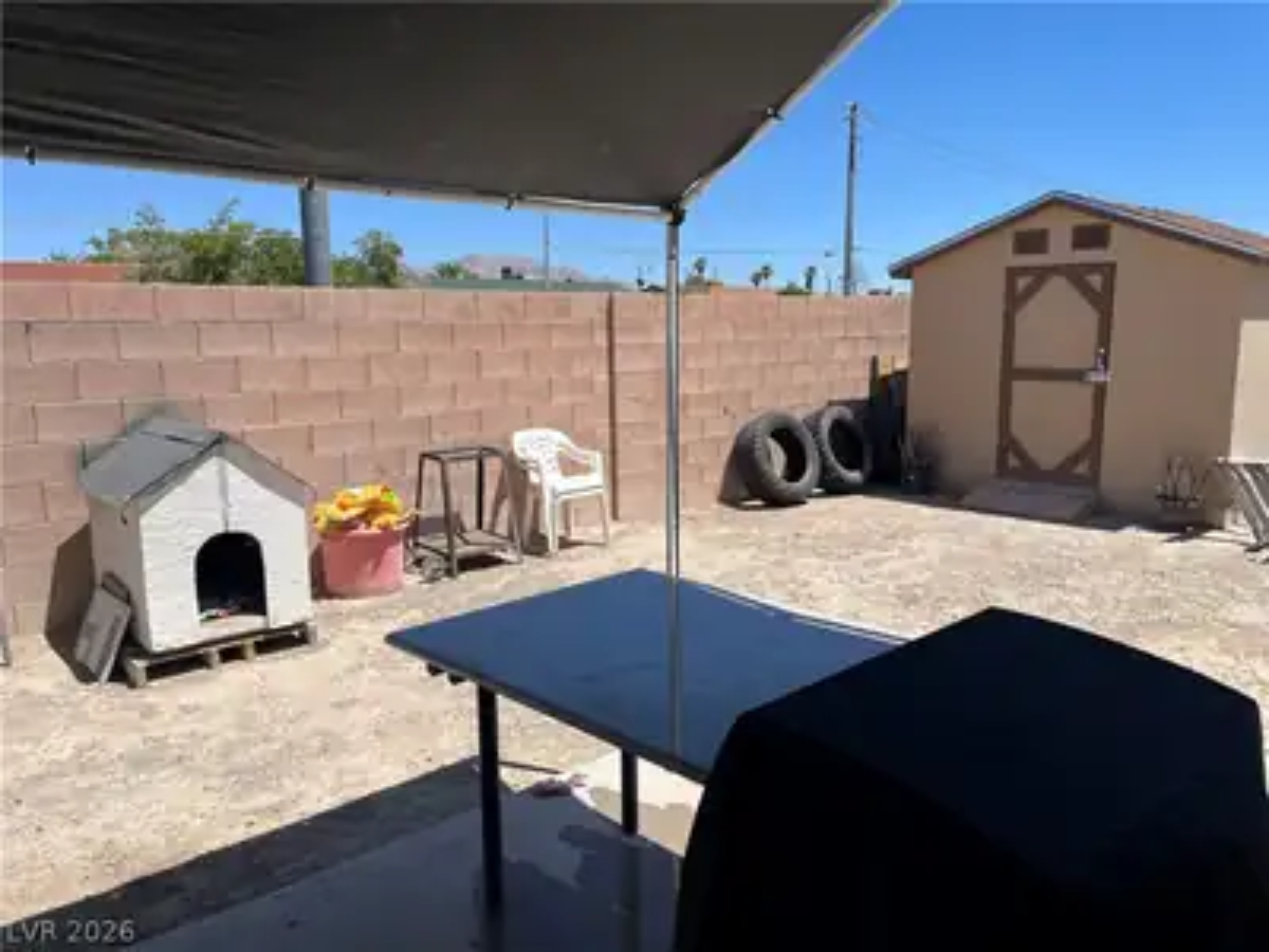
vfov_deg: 53.1
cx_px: 634
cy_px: 476
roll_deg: +1.5
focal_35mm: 26
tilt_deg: -6.5
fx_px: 953
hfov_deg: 67.3
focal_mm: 5.1
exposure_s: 1/4651
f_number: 1.6
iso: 50
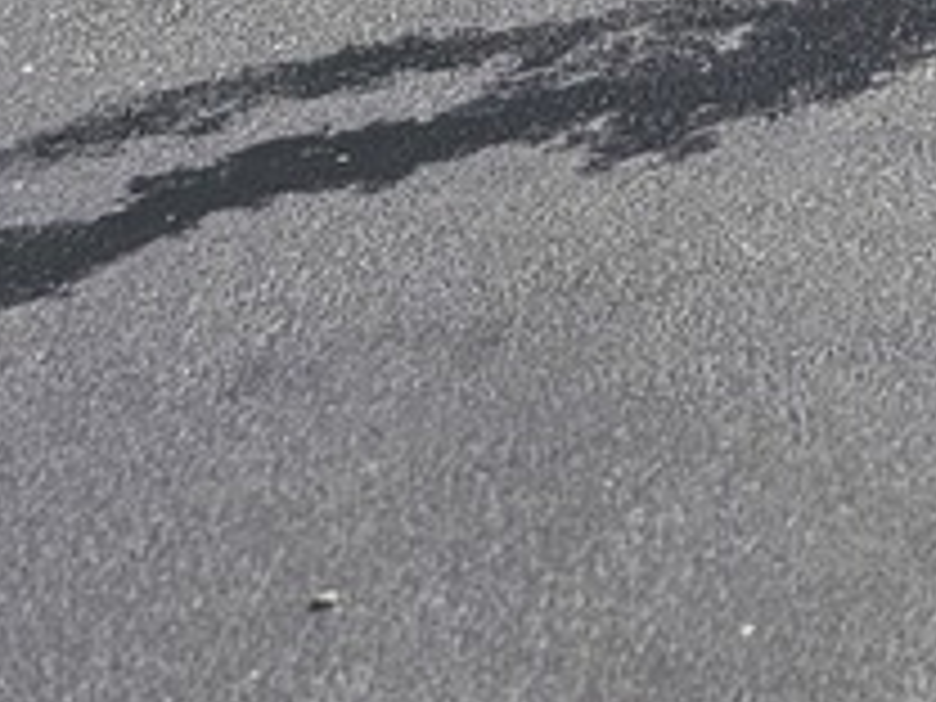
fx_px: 4299
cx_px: 2808
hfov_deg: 9.6
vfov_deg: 7.7
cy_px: -1674
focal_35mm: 159
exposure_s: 1/468
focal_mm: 6.3
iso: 10
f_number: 1.7
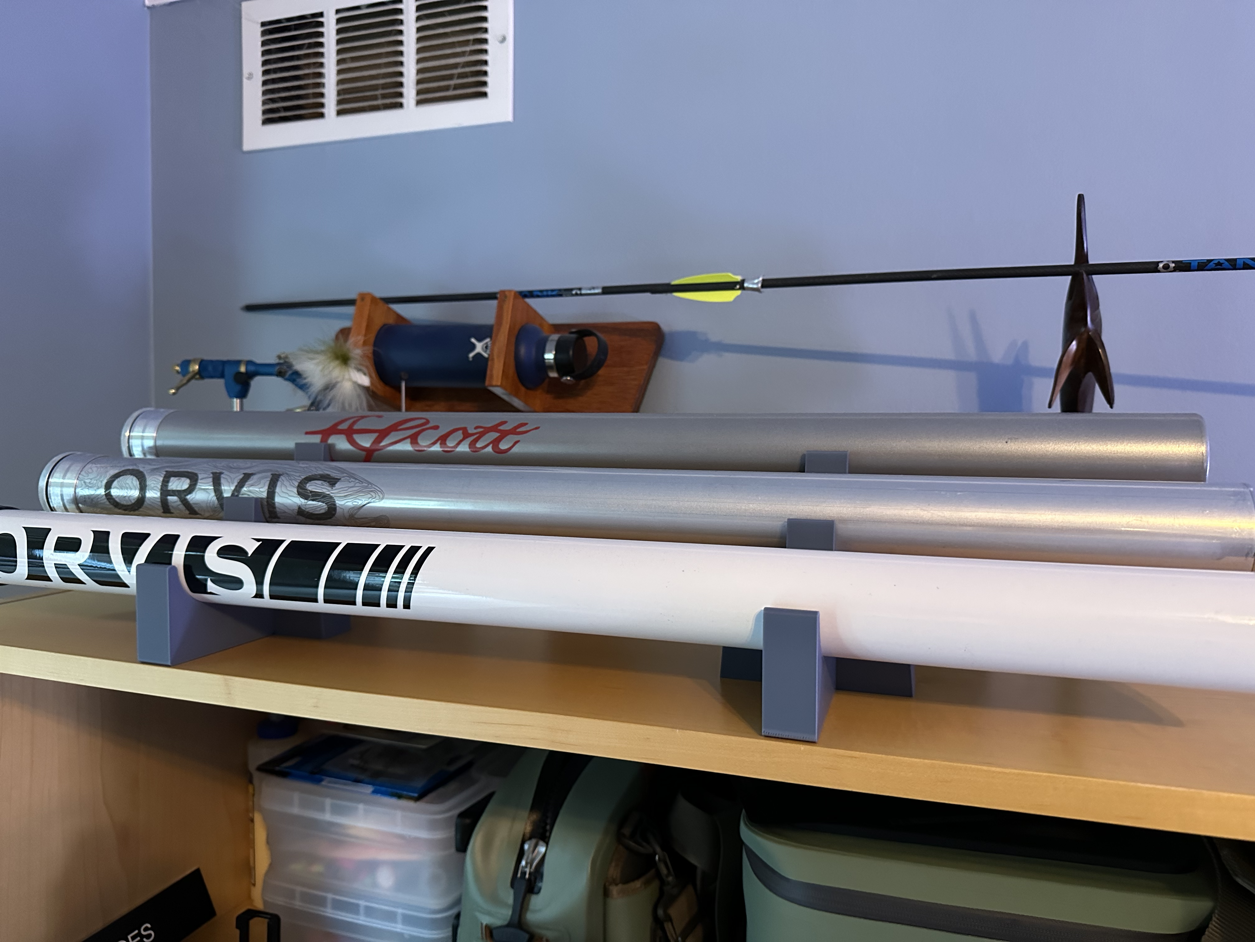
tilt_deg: -3.7
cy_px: 471
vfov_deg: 56.8
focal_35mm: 24
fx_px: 870
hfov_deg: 71.6
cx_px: 628
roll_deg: -0.5
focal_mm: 6.86
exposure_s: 1/40
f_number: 1.78
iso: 640
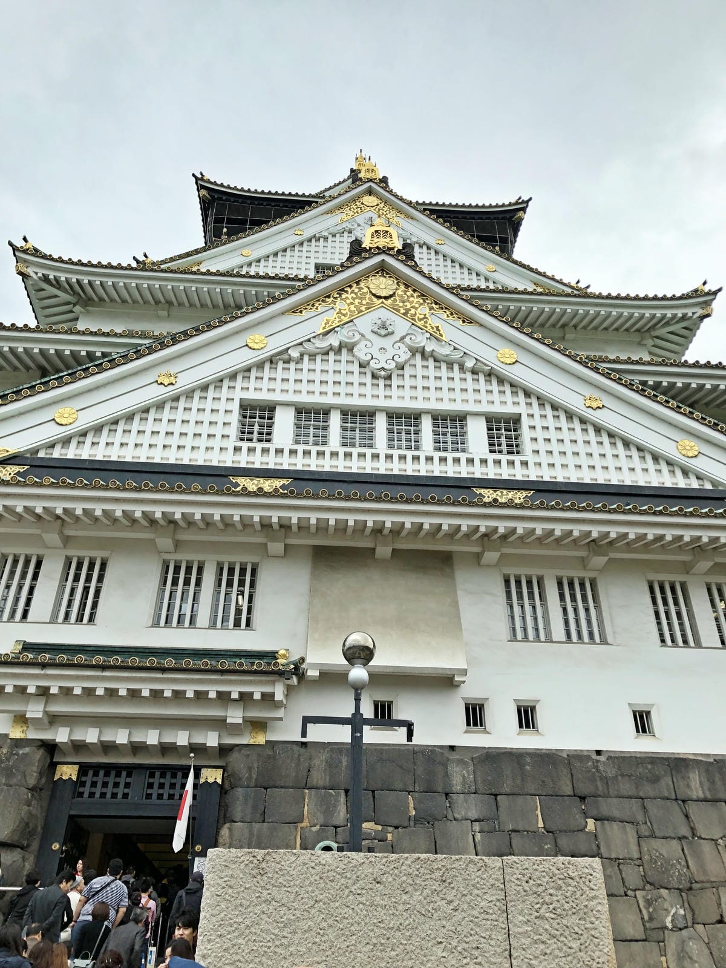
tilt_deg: +33.6
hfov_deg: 48.2
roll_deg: -0.6
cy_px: 484
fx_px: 811
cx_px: 363
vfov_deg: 61.7
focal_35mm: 29
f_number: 1.8
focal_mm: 3.99
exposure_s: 1/1021
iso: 20
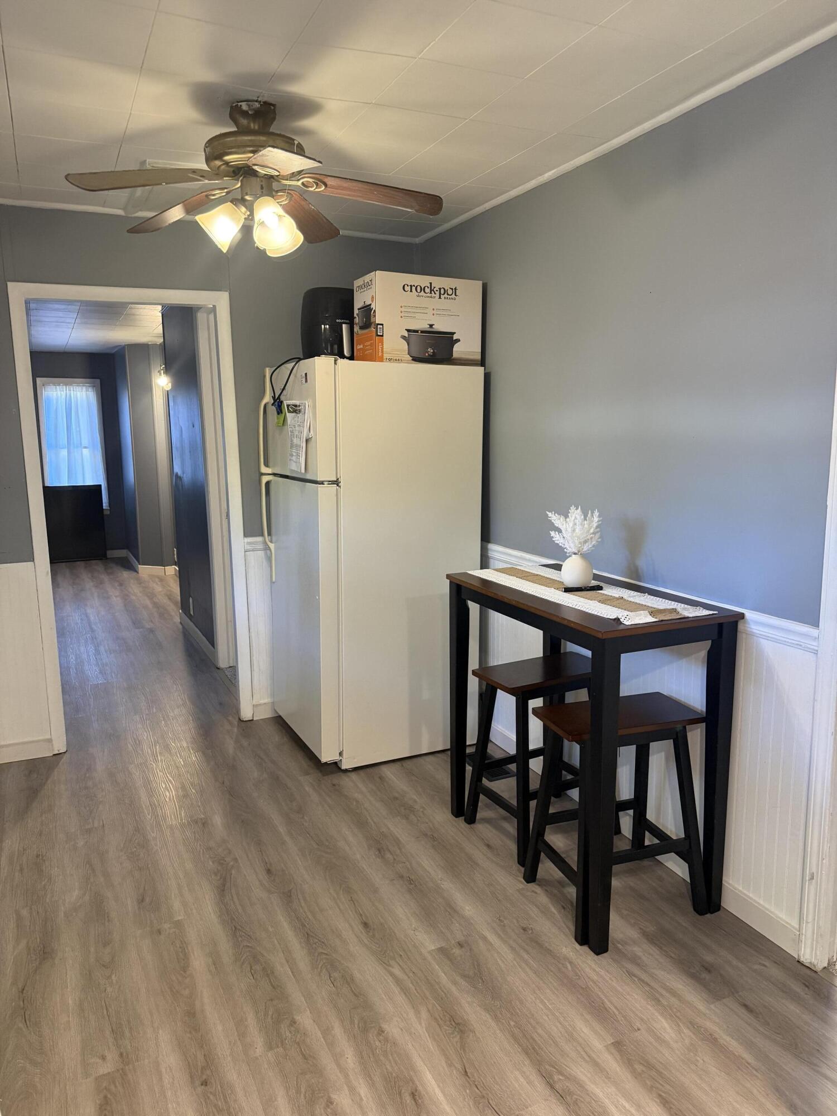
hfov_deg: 56.8
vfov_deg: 71.6
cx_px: 418
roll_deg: +1.5
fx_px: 774
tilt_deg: -8.1
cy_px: 558
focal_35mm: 24
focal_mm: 6.76
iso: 320
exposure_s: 1/60
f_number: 1.78
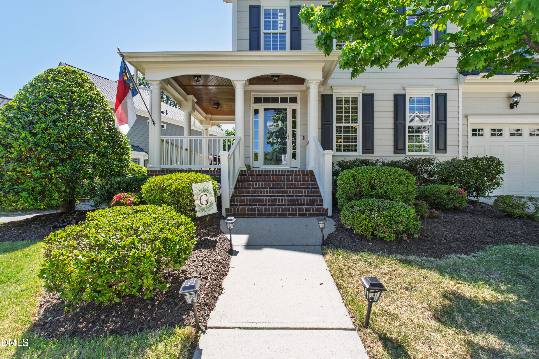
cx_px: 270
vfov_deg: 77.3
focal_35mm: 15
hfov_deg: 100.4
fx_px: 225
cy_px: 180
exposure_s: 1/125
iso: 100
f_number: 8
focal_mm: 10
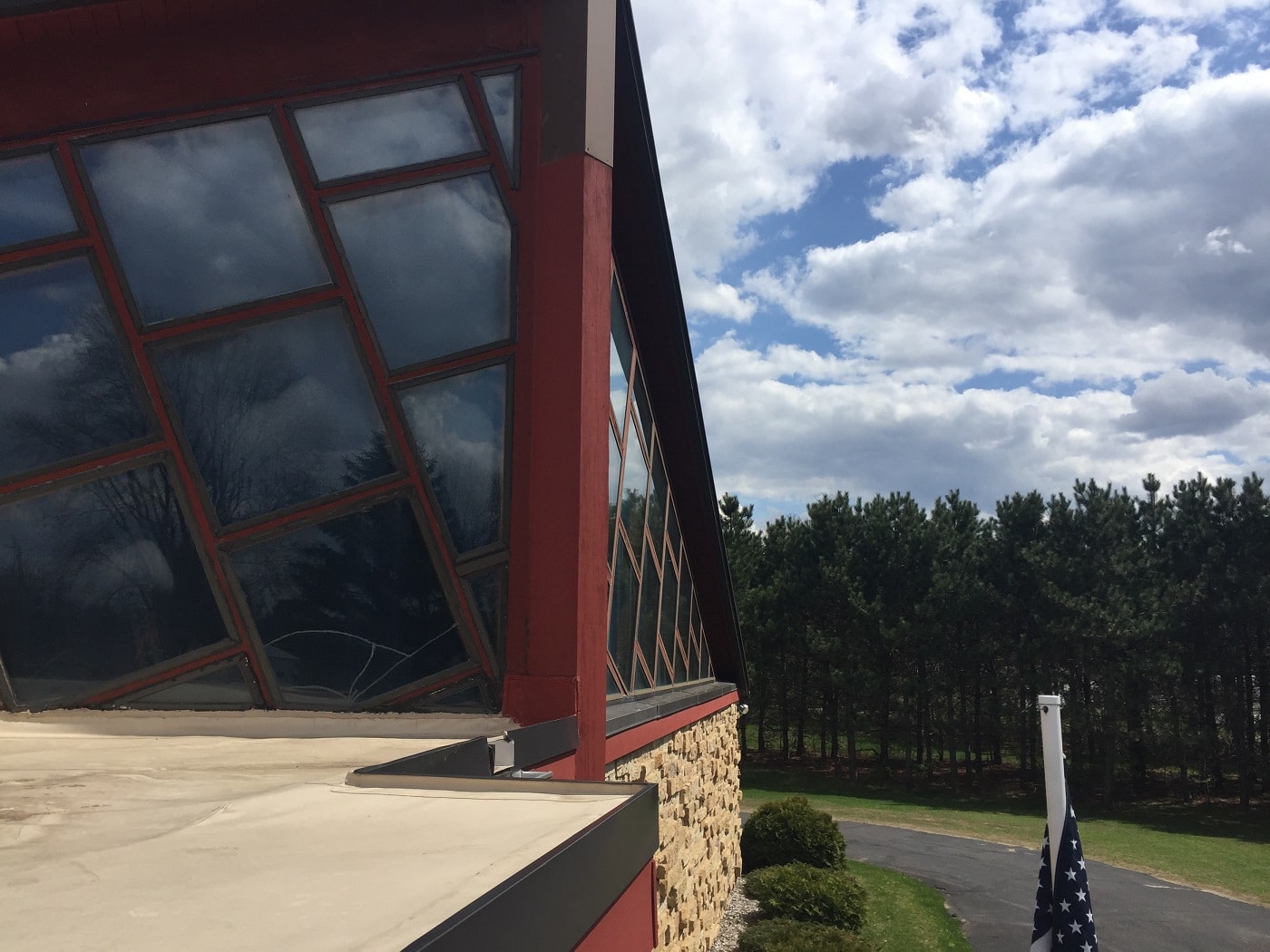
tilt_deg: +9.6
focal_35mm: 29
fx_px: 1064
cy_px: 476
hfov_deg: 61.7
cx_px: 635
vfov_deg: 48.2
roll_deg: -1.6
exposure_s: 1/3300
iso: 32
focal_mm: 4.15
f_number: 2.2
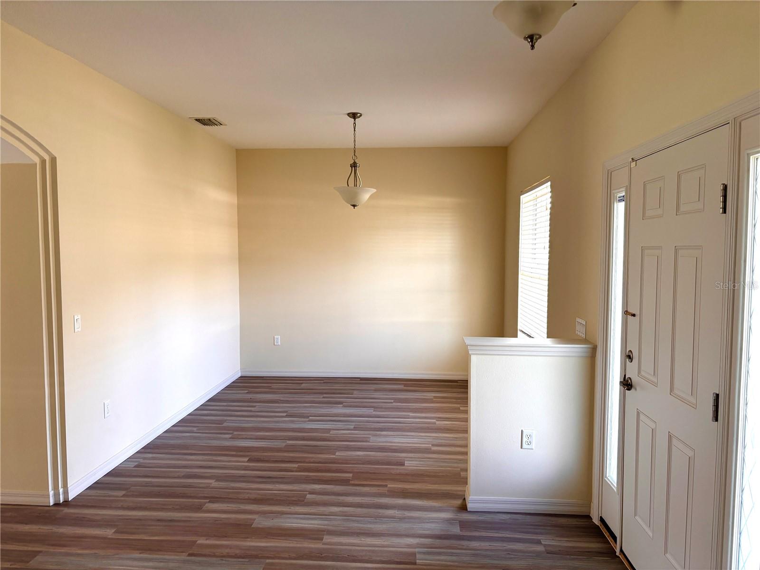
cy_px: 285
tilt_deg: -3.5
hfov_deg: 67.3
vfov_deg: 53.1
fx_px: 571
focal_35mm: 26
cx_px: 380
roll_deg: +0.0
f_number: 1.6
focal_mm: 5.96
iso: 125
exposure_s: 1/71
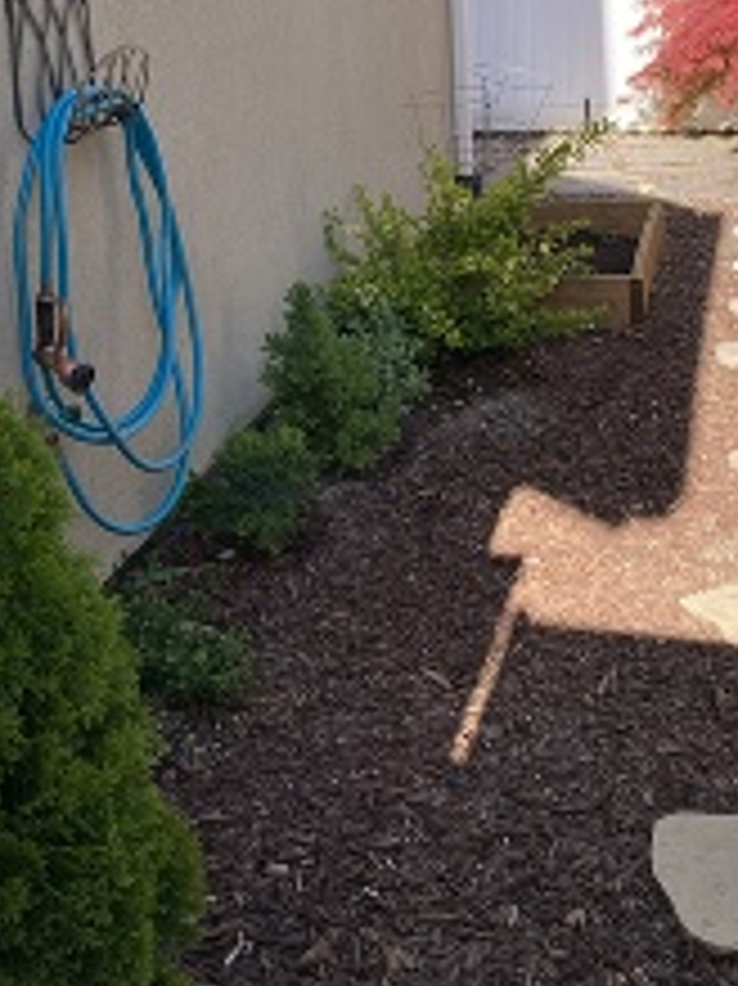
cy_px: 153
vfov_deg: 32.6
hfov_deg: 25.6
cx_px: 446
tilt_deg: -8.3
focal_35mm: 57
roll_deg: +2.3
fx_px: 1622
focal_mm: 4.25
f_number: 1.8
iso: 32
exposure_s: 1/846
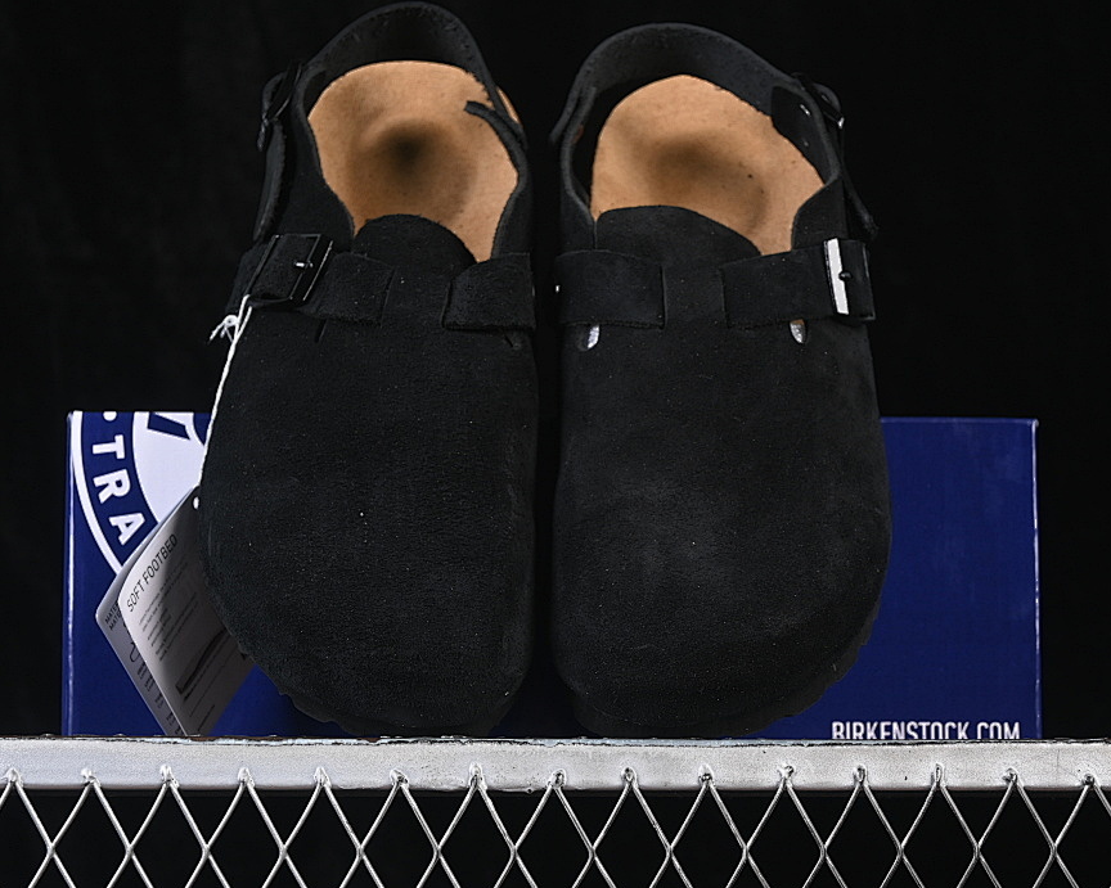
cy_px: 450
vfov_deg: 17.5
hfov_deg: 21.7
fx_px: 2893
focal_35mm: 88
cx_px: 570
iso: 160
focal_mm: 50
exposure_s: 1/60
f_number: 6.3
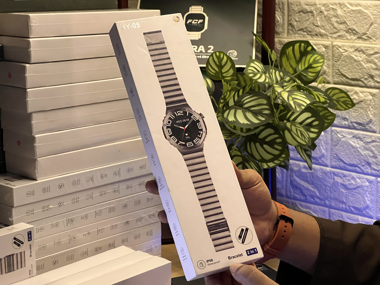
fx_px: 845
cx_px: 190
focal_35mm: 77
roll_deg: +0.6
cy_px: 142
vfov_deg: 19.1
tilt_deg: -10.6
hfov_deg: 25.3
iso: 1000
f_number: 2.8
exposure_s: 1/50
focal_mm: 9
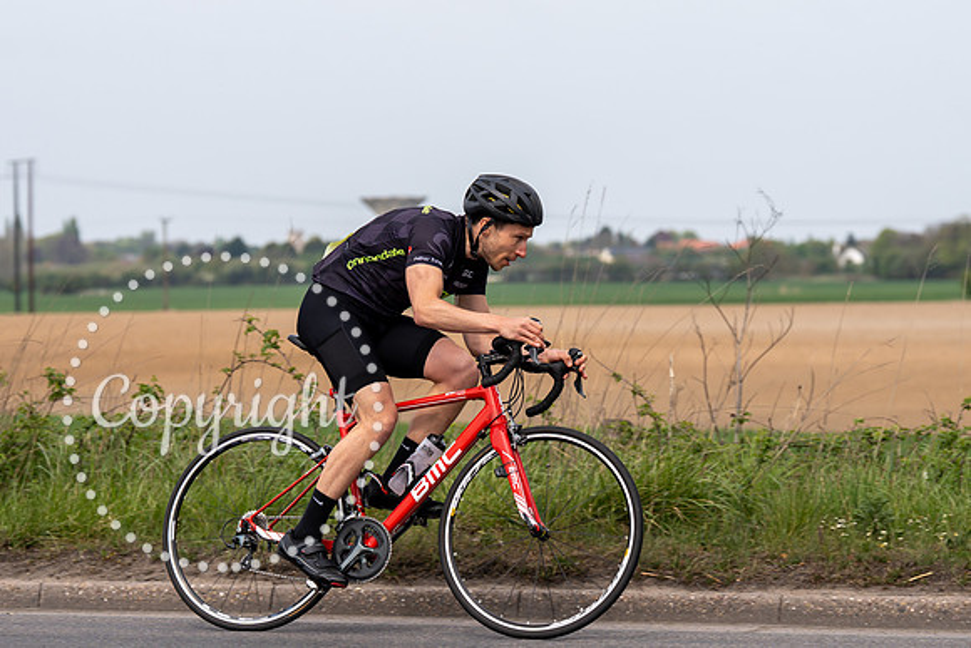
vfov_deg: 9.9
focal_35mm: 138
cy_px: 229
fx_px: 3729
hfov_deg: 14.8
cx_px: 496
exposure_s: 1/1000
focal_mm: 102
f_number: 4
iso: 100
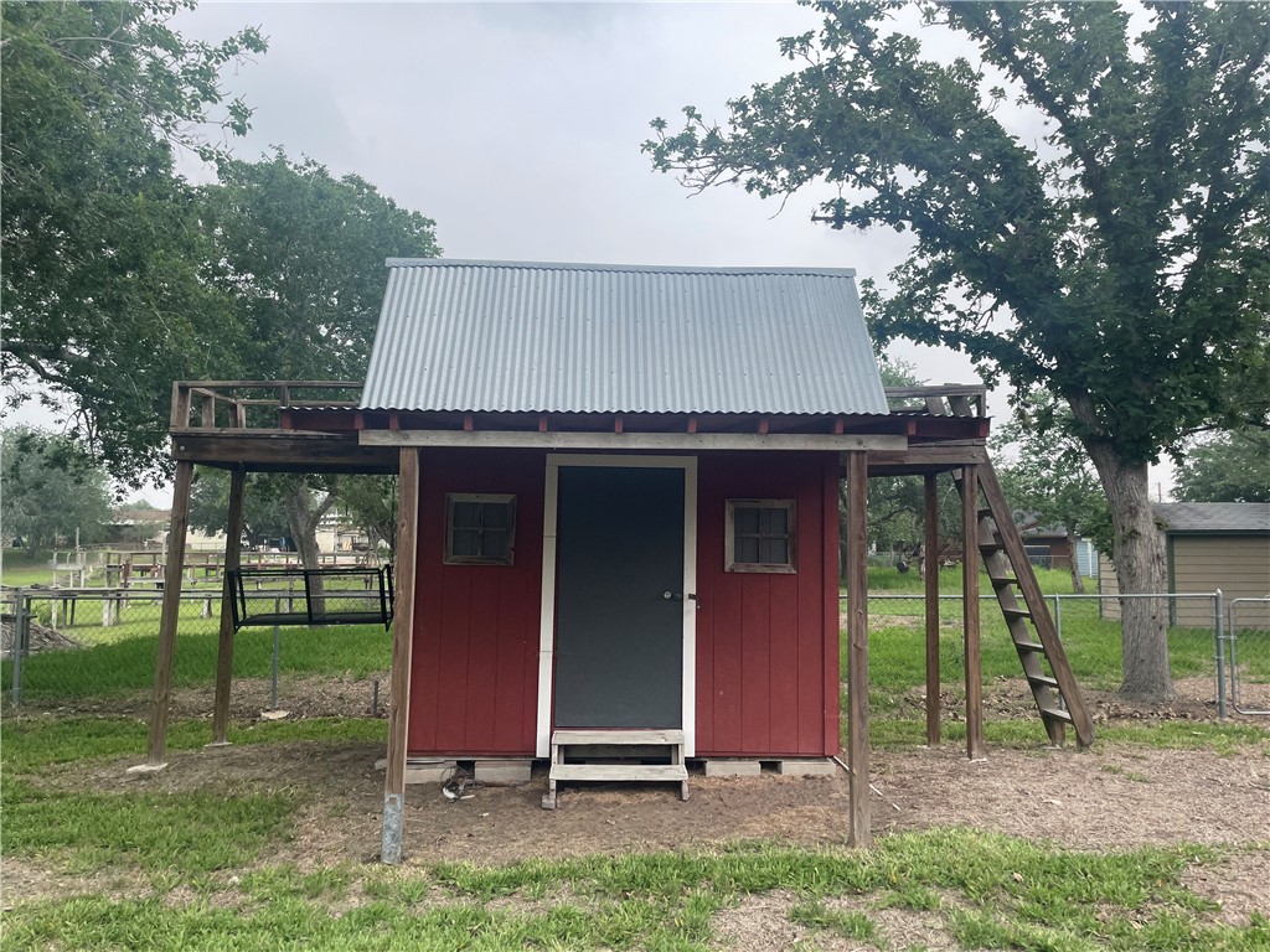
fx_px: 954
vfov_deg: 53.1
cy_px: 476
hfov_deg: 67.3
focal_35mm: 26
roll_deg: +0.0
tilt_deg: +6.6
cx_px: 635
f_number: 1.6
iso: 32
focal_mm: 4.2
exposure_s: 1/749
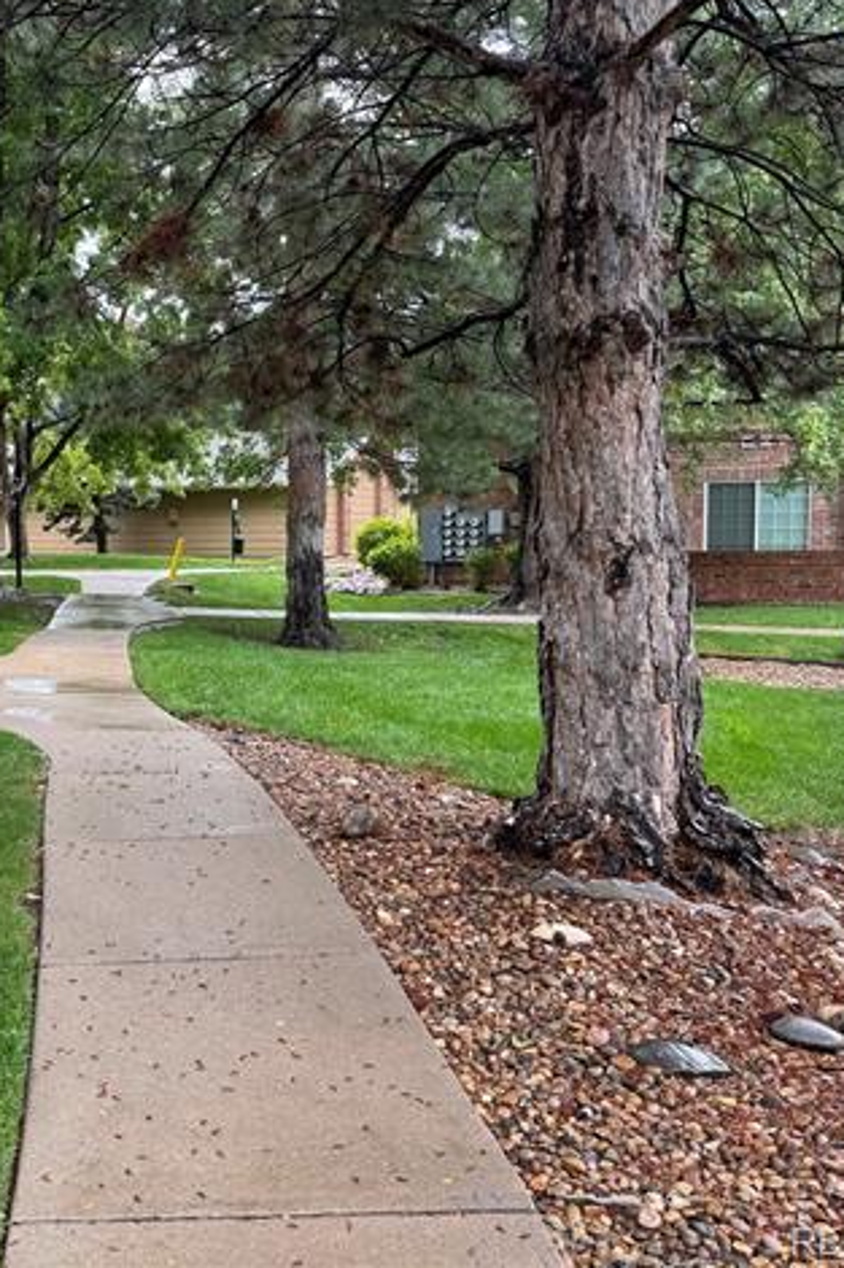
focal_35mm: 34
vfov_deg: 55.8
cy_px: 623
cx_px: 143
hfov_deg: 37.2
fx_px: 1196
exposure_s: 1/287
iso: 80
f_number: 1.78
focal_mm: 6.76
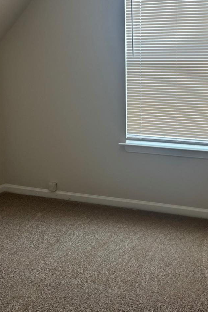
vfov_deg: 43.4
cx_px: 145
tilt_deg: -4.4
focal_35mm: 44
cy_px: 88
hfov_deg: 30.2
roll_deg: -1.3
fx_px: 381
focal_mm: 5.96
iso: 80
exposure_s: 1/120
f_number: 1.6
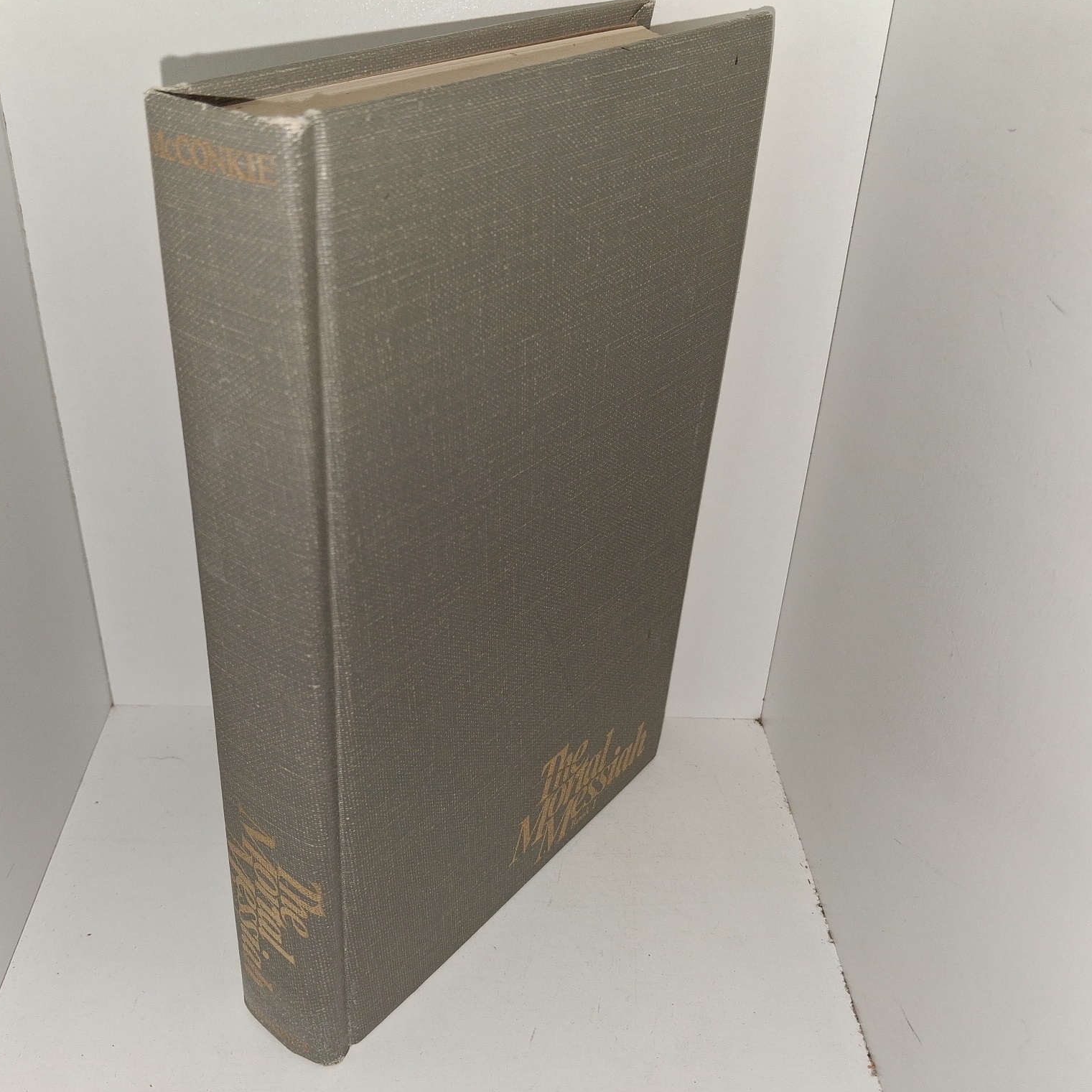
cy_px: 546
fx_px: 1142
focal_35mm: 32
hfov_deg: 50.6
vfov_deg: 51.1
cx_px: 416
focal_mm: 4
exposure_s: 1/100
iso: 64
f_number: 1.8
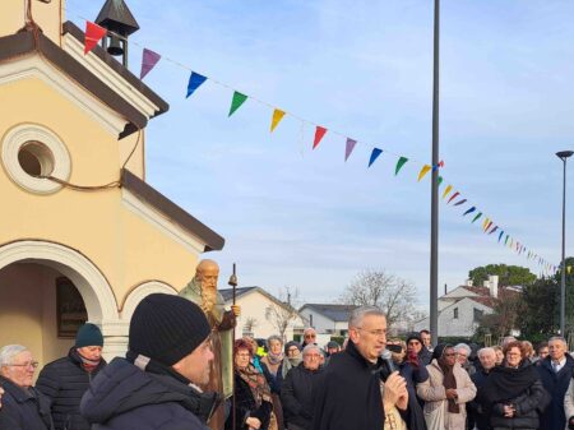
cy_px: 366
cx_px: 283
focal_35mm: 41
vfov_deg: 33.7
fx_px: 679
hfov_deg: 45.8
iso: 50
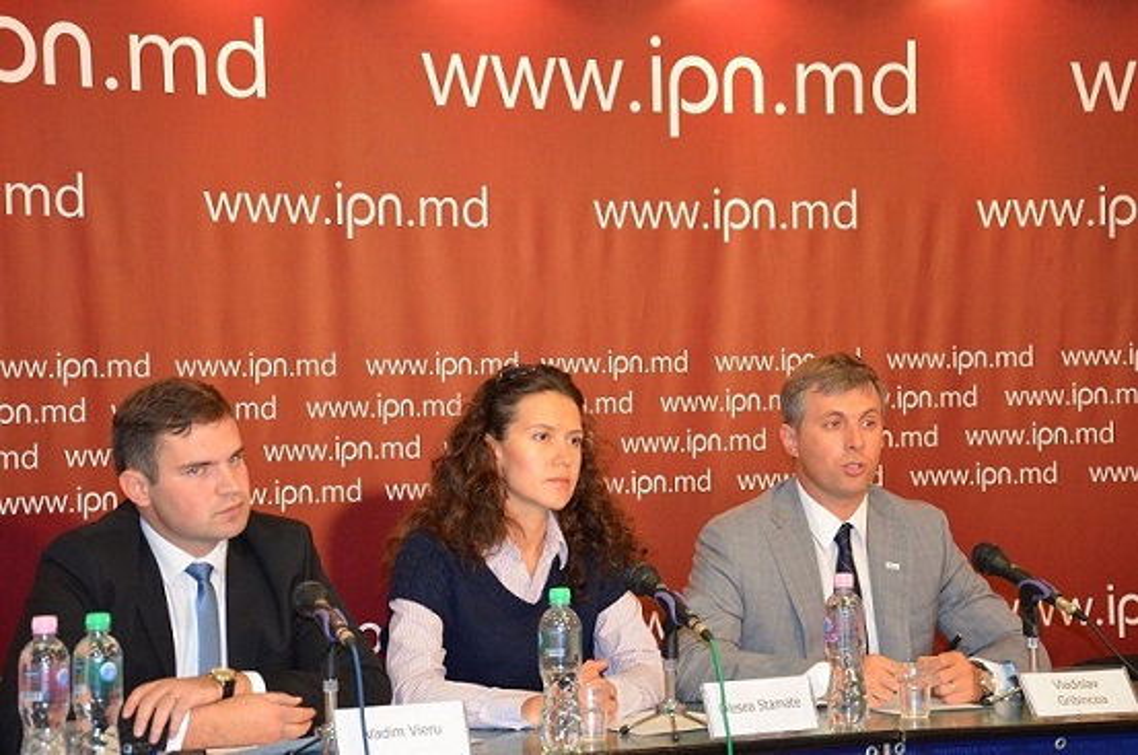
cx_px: 569
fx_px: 2746
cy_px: 378
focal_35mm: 87
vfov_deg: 15.7
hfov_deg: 23.4
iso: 2000
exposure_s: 1/60
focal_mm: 58
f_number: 5
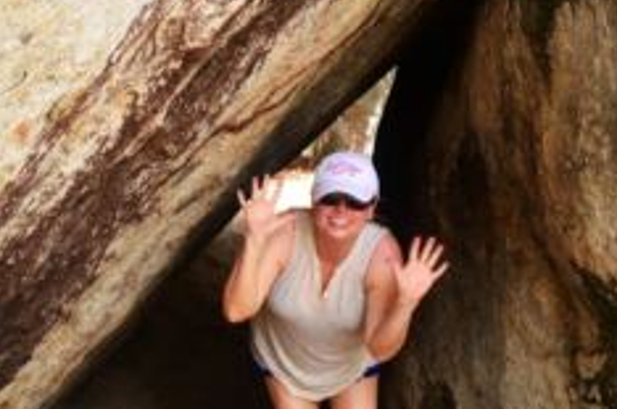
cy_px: 310
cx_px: 84
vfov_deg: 16.5
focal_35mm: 82
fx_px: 1403
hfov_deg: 24.2
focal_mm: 20
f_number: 16
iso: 200
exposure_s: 1/15
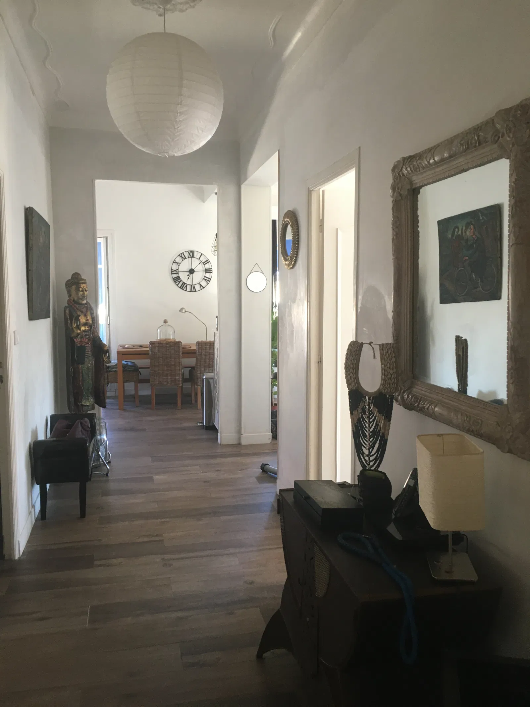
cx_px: 265
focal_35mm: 29
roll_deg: +0.3
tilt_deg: -6.6
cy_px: 354
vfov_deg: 61.7
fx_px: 592
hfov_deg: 48.2
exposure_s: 1/33
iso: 100
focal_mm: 4.15
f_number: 2.2
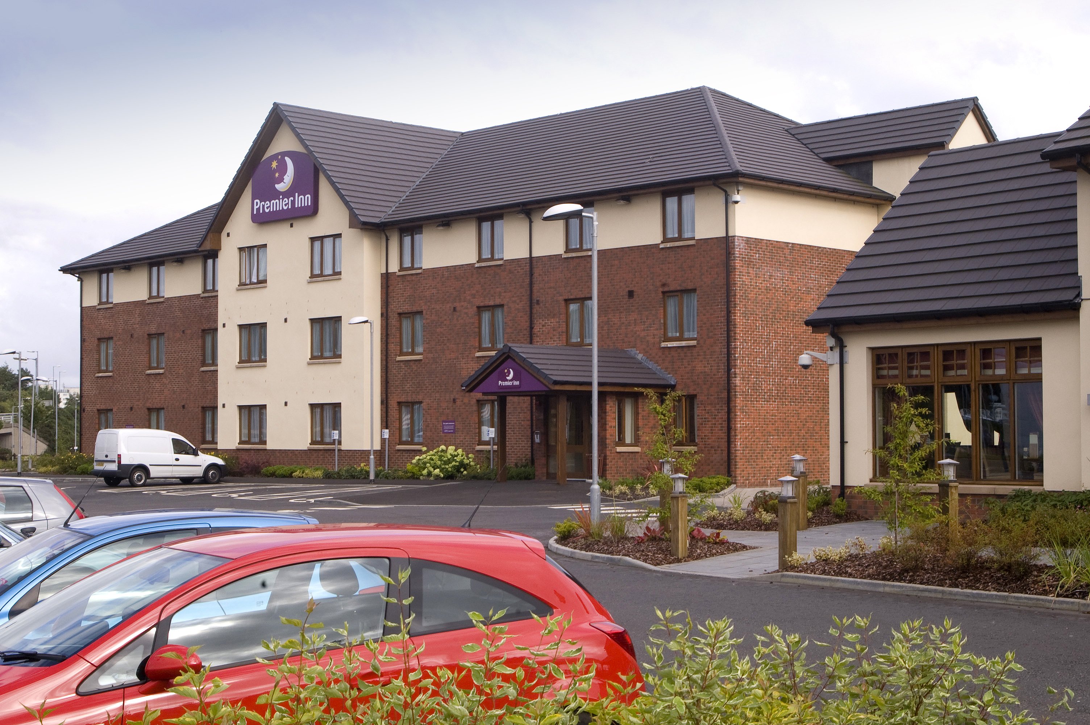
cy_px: 362
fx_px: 1724
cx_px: 545
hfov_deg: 35.1
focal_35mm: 57
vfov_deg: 23.7
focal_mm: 38
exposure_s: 1/100
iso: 200
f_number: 11
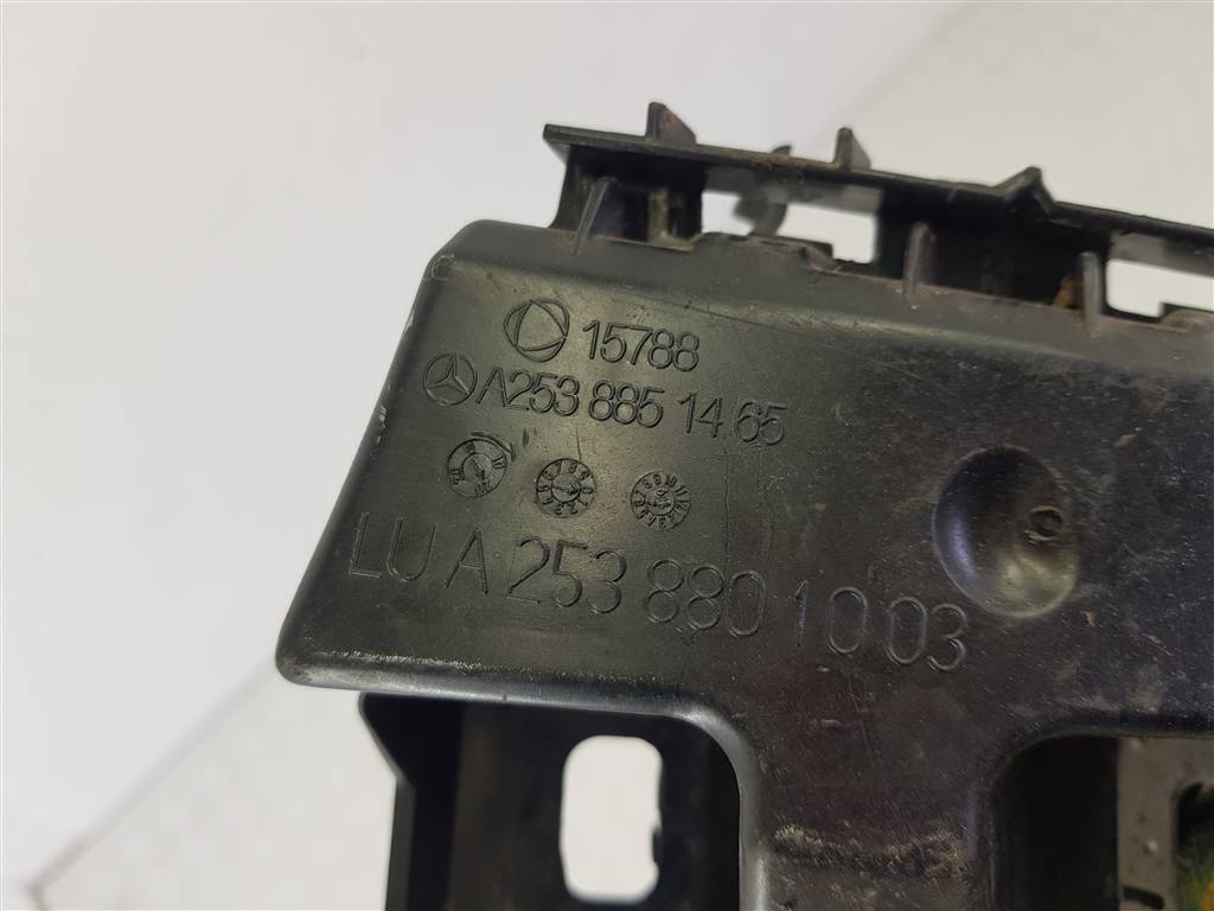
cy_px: 456
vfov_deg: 53.1
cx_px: 607
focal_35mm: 26
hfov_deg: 67.3
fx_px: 912
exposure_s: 1/100
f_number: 1.7
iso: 50
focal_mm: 4.2
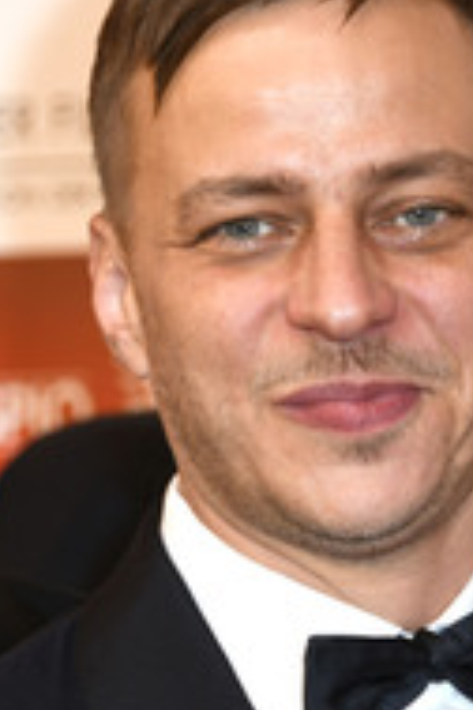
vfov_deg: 4.6
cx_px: 141
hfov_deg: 3.0
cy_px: 394
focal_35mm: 452
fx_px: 8907
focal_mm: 190
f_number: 6.3
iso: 250
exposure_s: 1/160
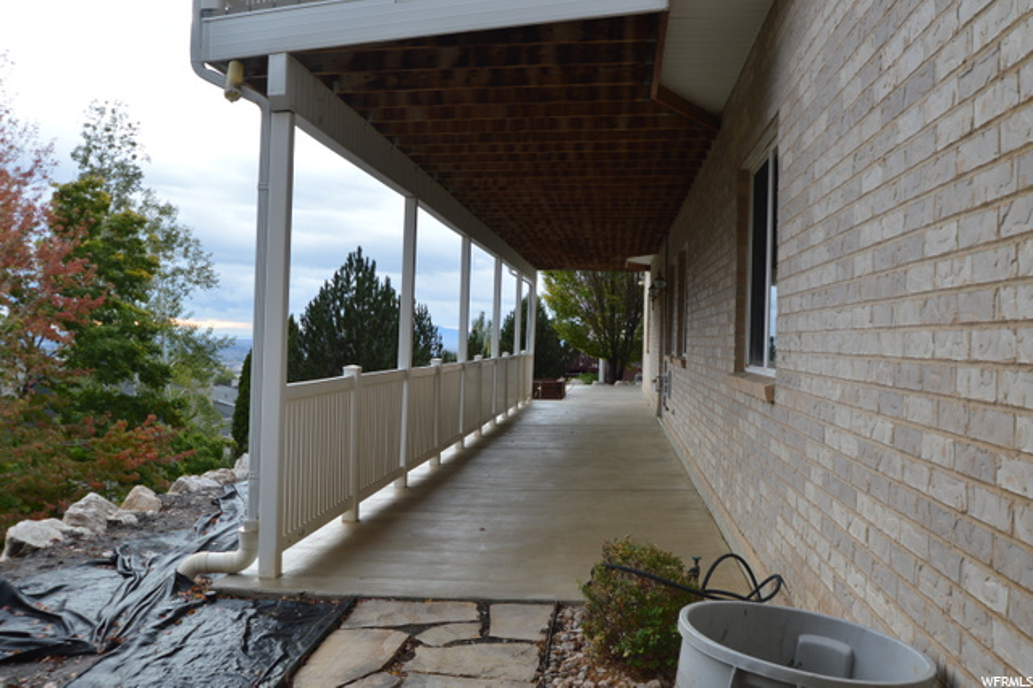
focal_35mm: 32
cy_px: 344
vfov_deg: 41.7
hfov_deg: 59.5
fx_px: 903
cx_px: 516
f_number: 5.6
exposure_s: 1/125
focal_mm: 21
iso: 110
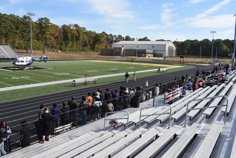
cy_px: 79
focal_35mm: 27
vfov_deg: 47.9
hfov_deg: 67.4
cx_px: 118
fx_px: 177
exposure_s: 1/320
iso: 200
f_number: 9
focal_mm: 18
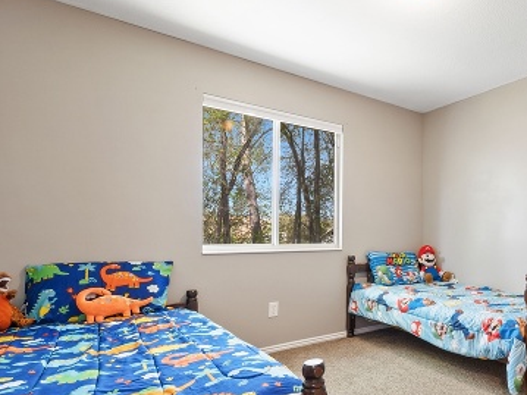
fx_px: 365
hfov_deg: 65.3
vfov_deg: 56.5
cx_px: 420
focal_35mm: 24
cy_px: 230
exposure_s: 3
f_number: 8
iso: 100
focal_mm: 14
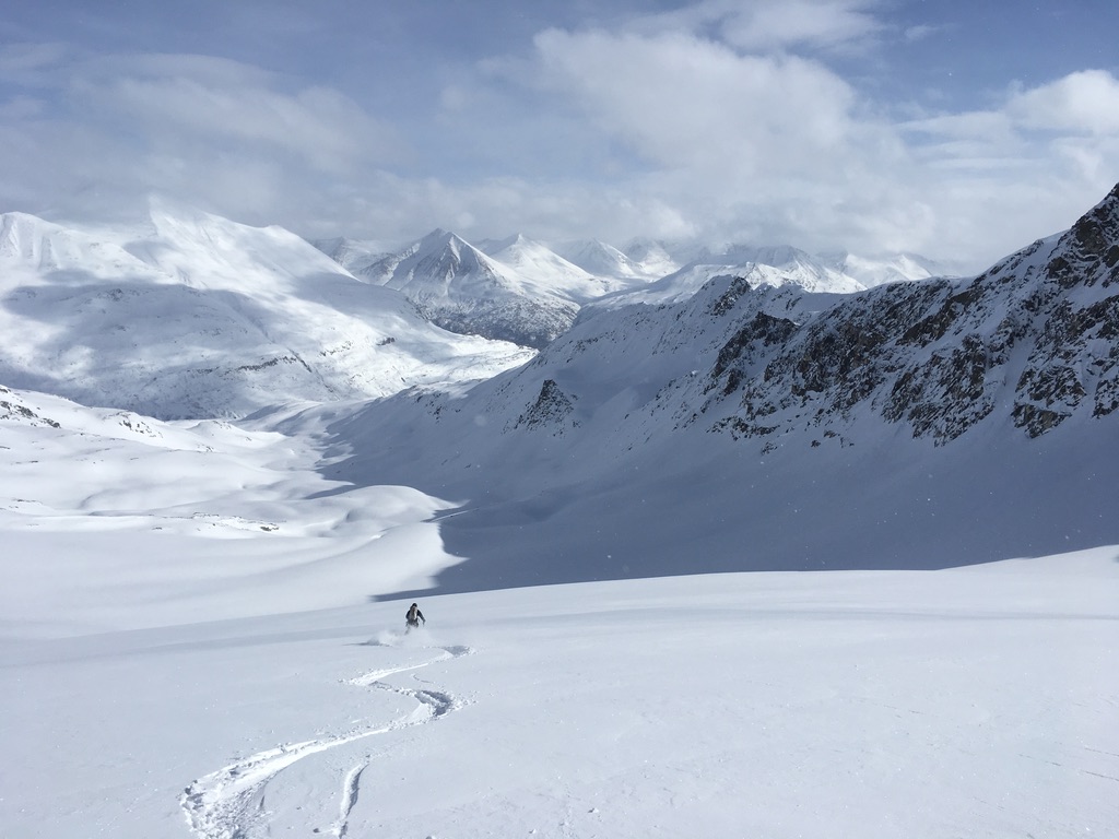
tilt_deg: -11.0
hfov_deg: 61.7
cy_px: 420
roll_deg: +0.2
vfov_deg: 48.2
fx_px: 937
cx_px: 560
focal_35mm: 29
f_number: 2.2
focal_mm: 4.15
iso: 25
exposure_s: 1/5917
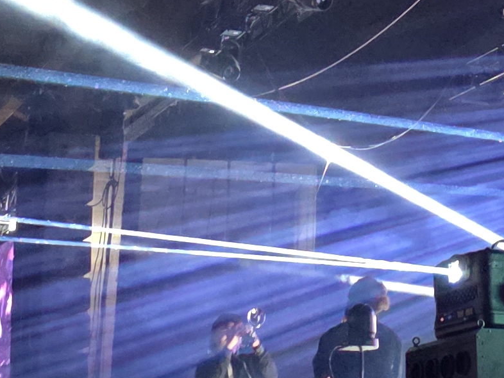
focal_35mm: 117
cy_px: -174
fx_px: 1704
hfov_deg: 16.7
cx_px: 380
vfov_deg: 12.1
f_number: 1.7
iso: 1600
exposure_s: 1/53.3
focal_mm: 6.3
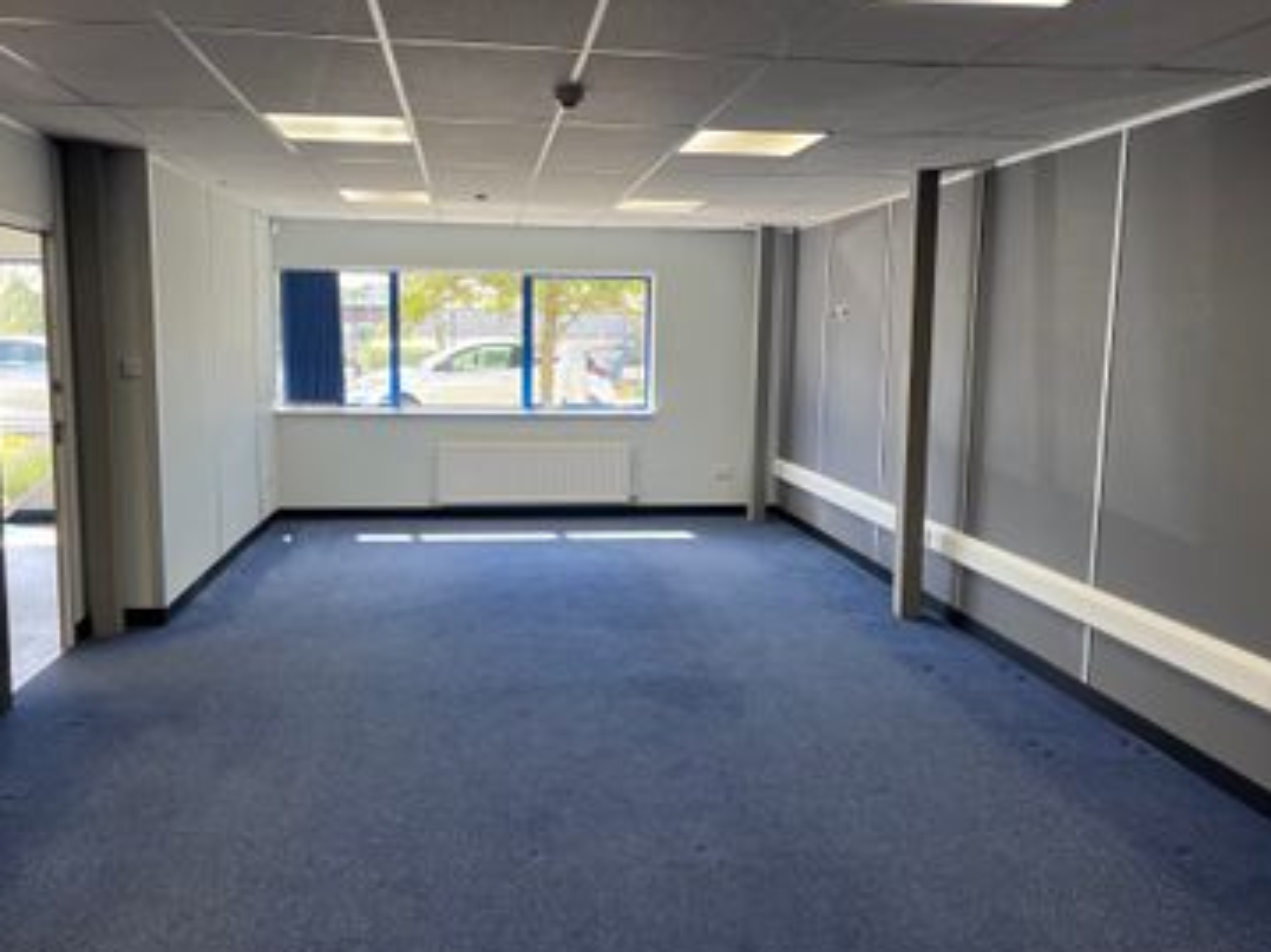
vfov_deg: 48.2
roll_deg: -0.5
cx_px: 595
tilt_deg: -6.5
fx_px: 1064
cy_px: 457
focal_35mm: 29
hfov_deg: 61.6
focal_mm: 5.1
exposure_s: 1/139
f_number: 1.6
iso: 40
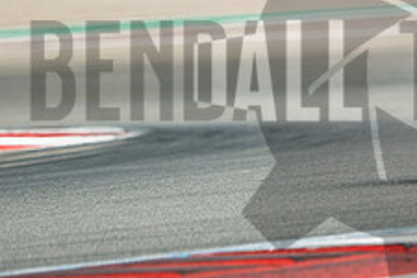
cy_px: 73
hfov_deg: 1.9
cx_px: 421
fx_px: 12544
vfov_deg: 1.3
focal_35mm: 1083
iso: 320
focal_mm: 280
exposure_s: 1/1250
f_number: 2.8
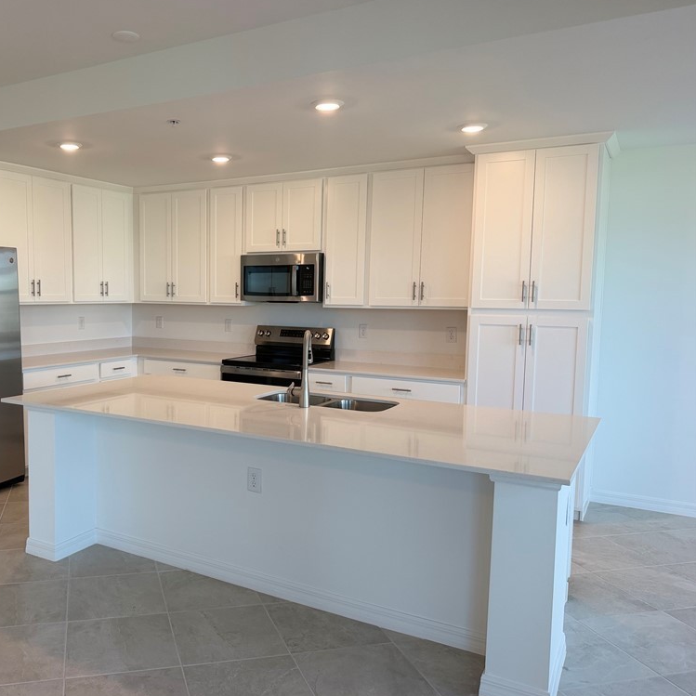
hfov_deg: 54.4
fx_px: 660
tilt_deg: -5.3
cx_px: 226
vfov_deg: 55.6
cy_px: 350
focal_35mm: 29
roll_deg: -0.1
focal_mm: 6.76
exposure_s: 1/183
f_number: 1.78
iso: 100
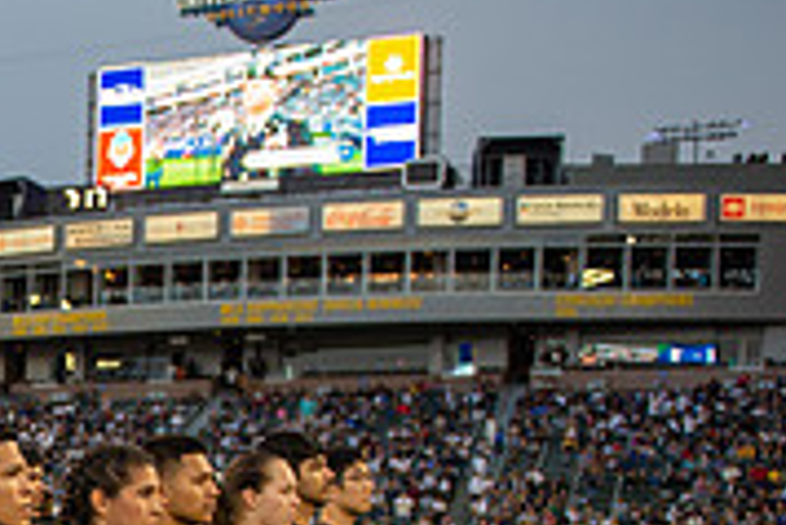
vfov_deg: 16.6
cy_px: 682
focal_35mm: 78
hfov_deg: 23.0
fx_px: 1704
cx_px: -238
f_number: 2.8
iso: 400
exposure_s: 1/500
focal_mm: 24
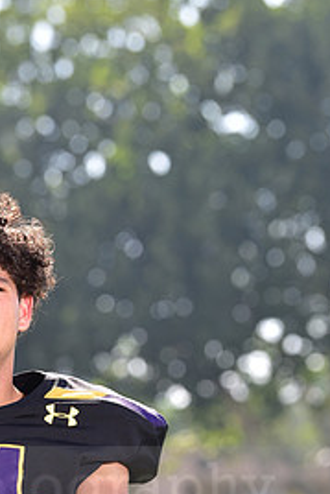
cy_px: 472
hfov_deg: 4.5
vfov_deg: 6.8
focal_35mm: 303
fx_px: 4161
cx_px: 32
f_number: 5
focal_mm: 140
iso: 100
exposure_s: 1/250
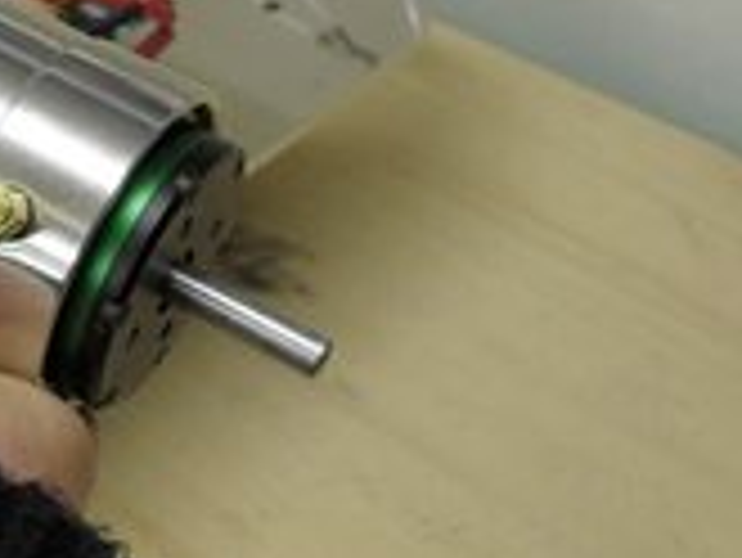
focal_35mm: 85
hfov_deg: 22.4
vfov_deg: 17.3
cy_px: 140
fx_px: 1823
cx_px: 63
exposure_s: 1/45
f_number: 2.8
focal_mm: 6.2
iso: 100
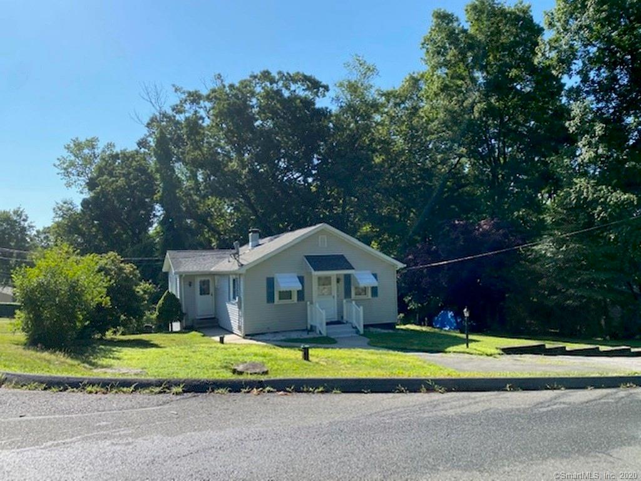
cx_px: 320
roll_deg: +3.2
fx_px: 481
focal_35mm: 26
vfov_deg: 53.1
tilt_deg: +0.5
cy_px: 240
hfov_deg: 67.3
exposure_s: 1/1701
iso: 32
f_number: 1.8
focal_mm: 4.25
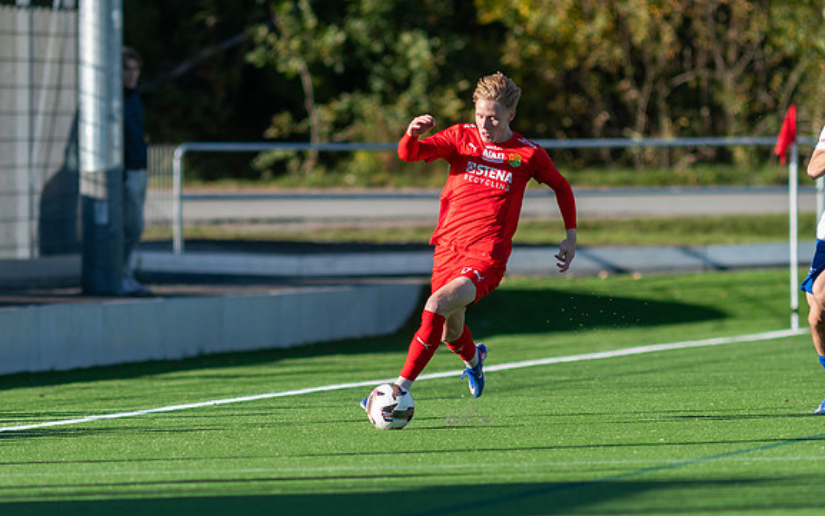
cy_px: 261
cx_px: 412
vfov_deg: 2.0
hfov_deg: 3.2
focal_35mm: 658
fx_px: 14799
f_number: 3.2
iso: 220
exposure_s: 1/2000
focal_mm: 300
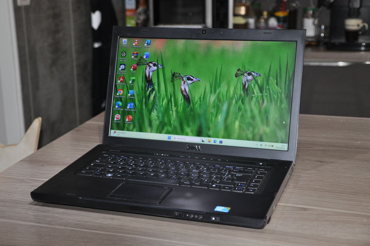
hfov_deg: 33.4
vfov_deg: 22.6
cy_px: 123
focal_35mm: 60
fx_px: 616
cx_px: 185
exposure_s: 1/60
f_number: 4.8
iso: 800
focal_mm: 40
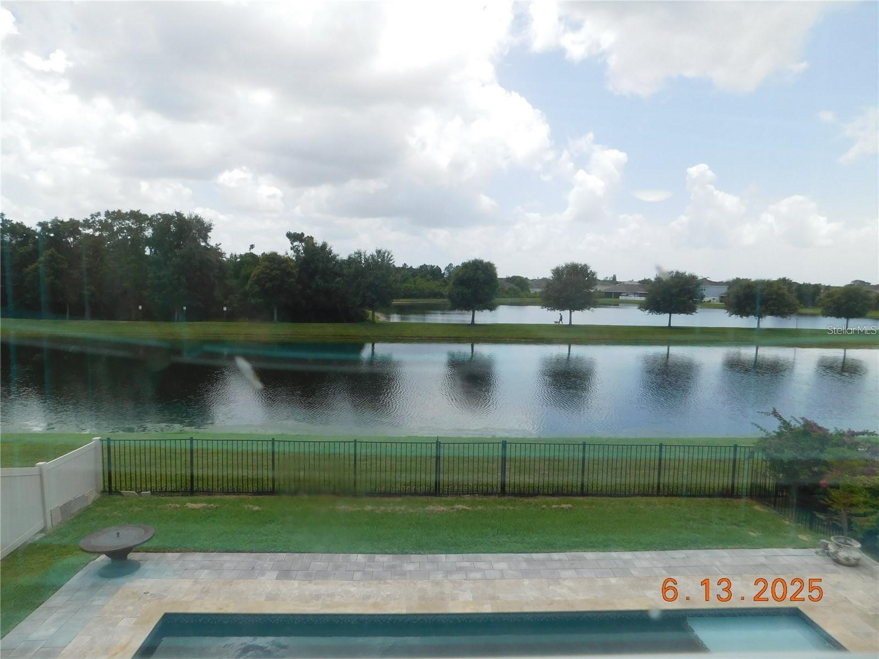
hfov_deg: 73.9
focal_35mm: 23
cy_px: 330
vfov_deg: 58.9
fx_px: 584
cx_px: 440
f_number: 3
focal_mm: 4
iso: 125
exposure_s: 1/800
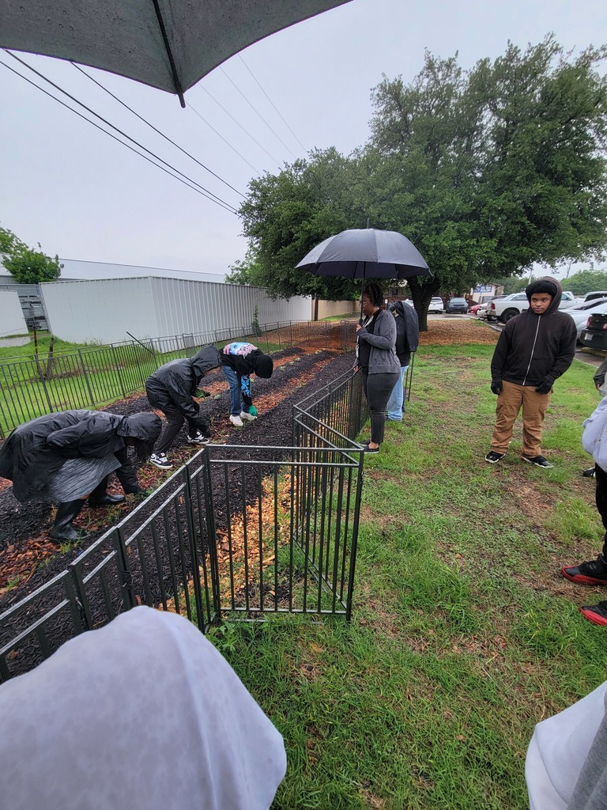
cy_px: 405
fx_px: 304
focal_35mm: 13
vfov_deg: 106.2
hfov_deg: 89.9
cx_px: 304
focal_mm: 2.2
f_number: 2.2
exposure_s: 1/215
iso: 50
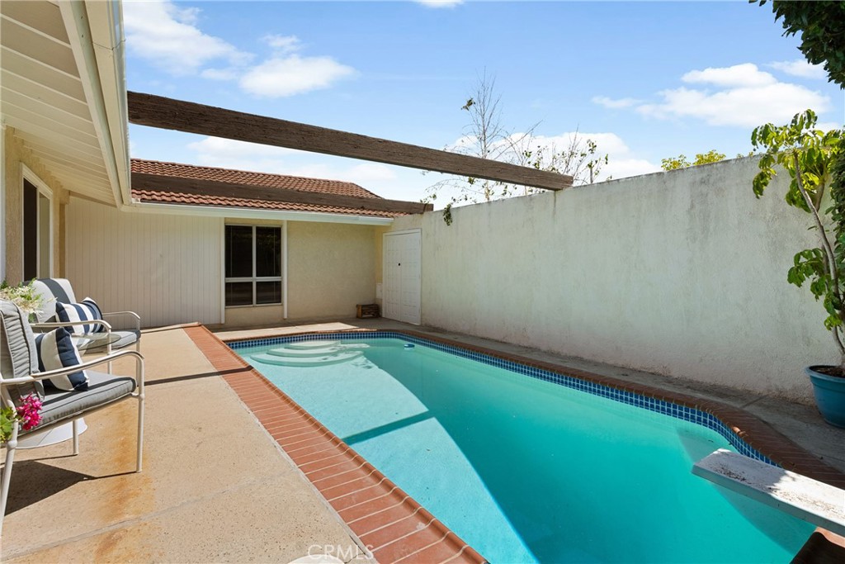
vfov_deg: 70.5
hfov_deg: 93.3
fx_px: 399
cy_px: 282
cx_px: 422
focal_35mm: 17
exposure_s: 1/800
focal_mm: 17
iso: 320
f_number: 9
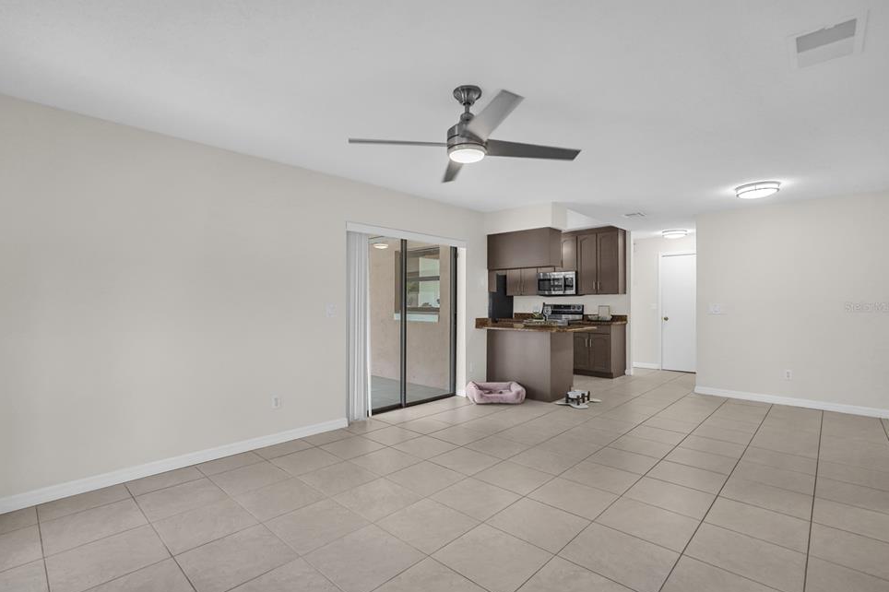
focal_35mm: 17
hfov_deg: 93.2
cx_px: 425
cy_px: 307
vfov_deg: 70.4
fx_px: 420
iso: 200
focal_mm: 16
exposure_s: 1/160
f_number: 4
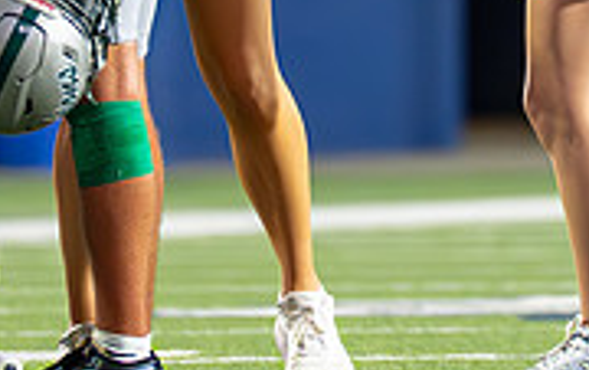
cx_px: 562
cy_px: -235
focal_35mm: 1388
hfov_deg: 1.5
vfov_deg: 0.9
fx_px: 22308
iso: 3200
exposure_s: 1/1250
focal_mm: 200
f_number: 2.8
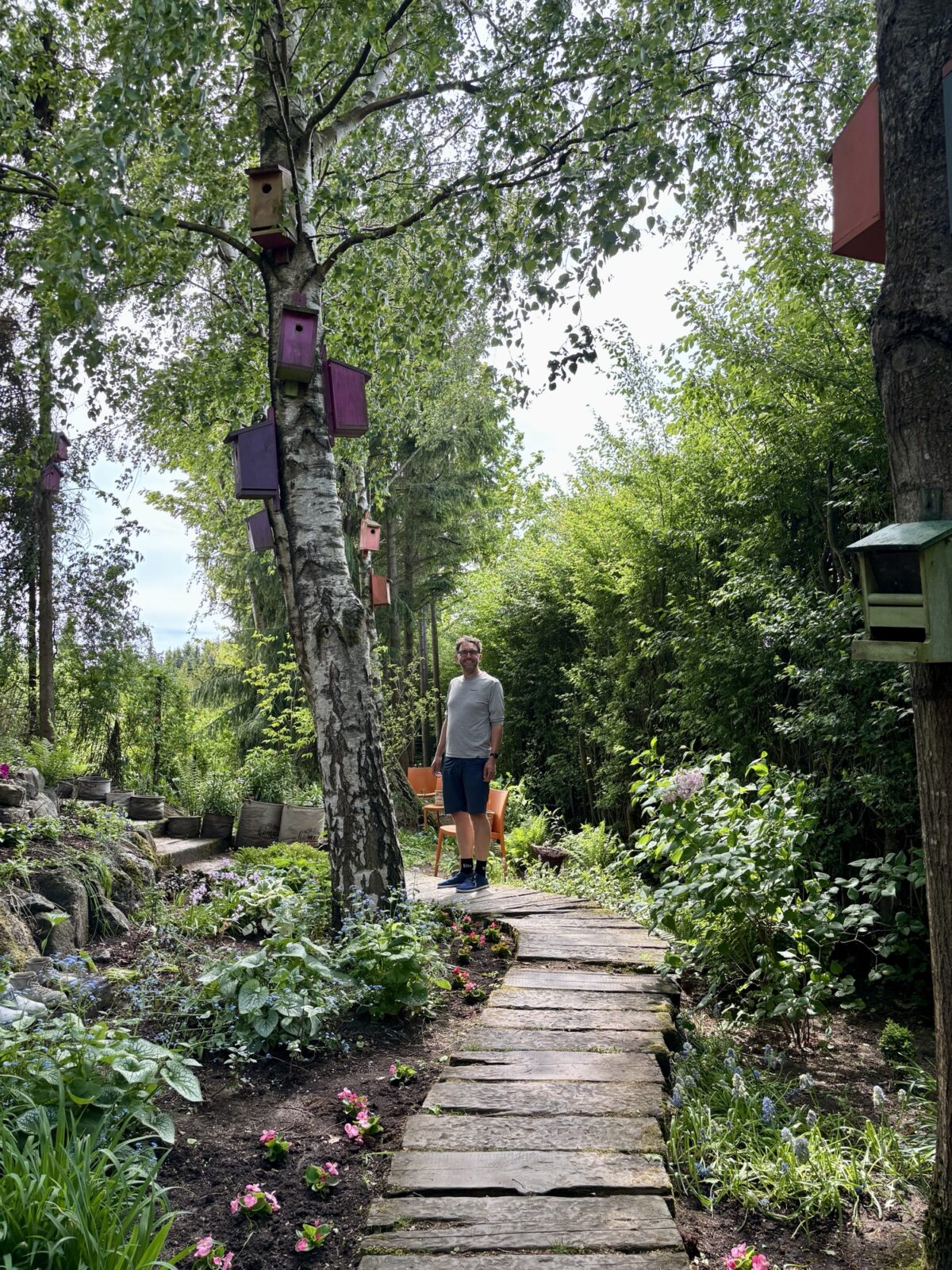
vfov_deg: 67.3
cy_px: 635
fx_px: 953
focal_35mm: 26
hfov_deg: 53.1
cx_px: 476
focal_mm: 5.96
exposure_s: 1/452
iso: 50
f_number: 1.6
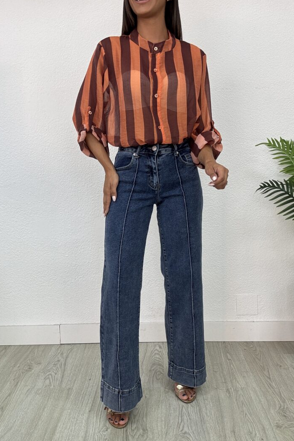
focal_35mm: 32
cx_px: 153
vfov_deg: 58.7
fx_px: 392
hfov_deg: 41.1
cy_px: 217
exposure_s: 1/100
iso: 50
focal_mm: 2.69
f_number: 1.9
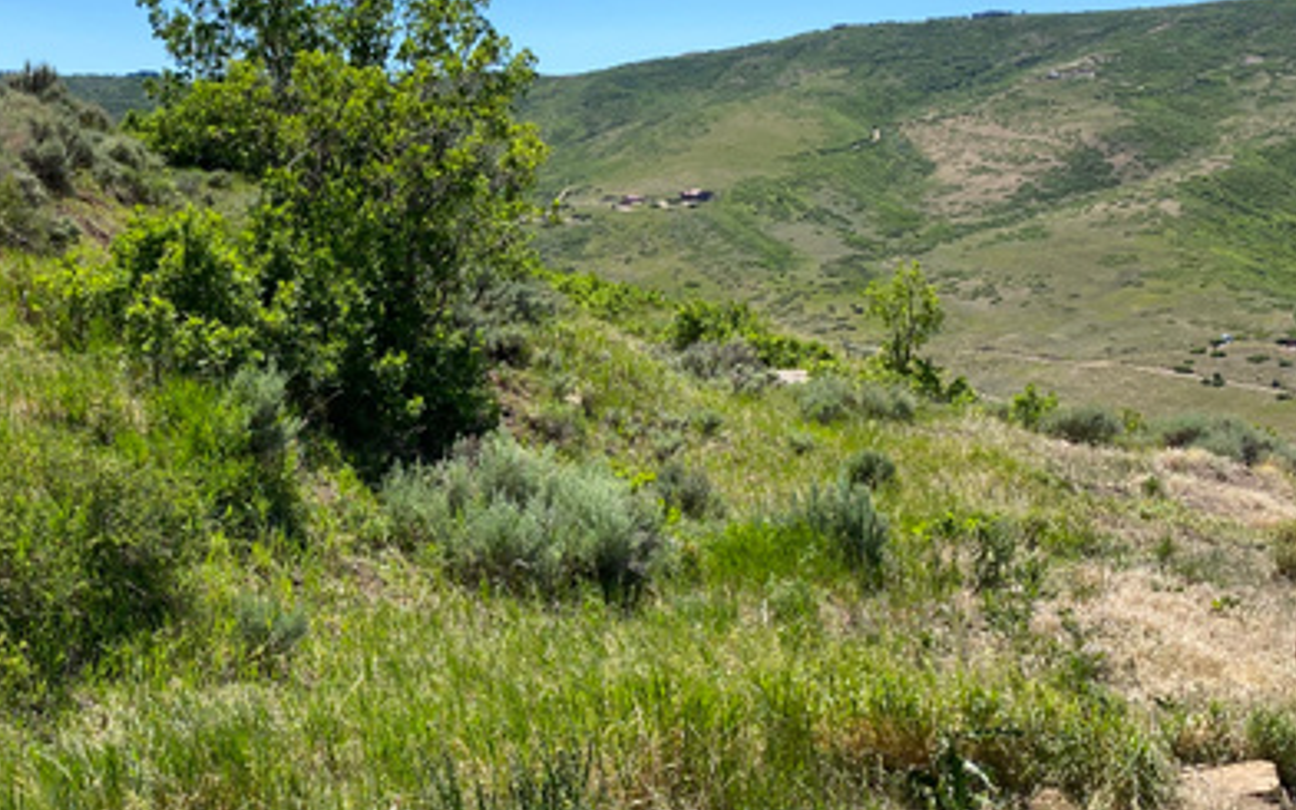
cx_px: 321
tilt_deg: -5.4
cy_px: 334
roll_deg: -0.2
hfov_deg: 42.9
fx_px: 1589
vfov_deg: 28.5
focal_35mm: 45
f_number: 1.8
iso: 32
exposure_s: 1/2571
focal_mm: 4.25
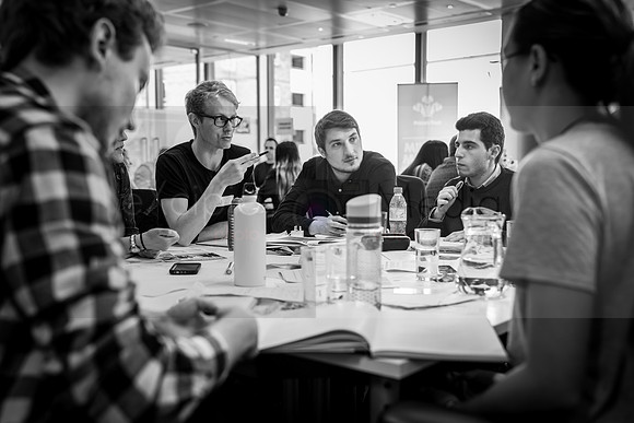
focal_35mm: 40
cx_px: 317
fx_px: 697
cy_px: 212
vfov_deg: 33.8
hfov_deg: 48.9
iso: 100
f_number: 2.8
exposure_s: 1/50
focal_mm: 39
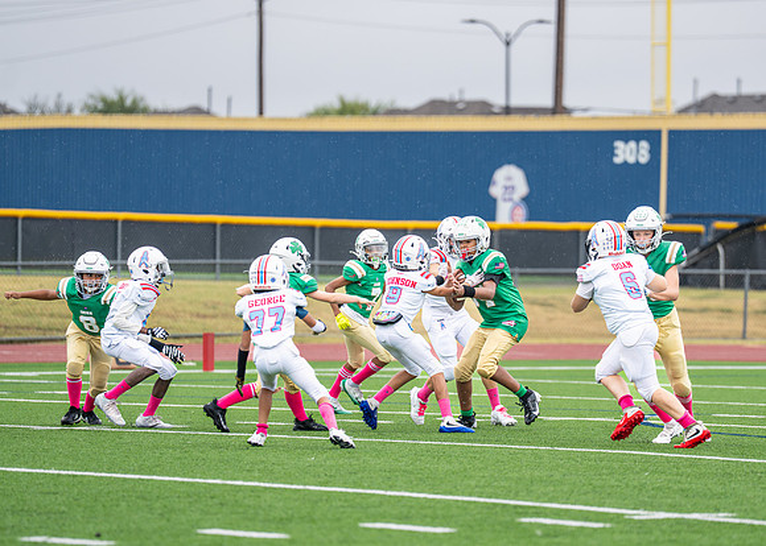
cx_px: 493
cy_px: 294
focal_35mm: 257
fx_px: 5587
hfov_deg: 7.8
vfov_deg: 5.6
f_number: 2.8
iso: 320
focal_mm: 200
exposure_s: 1/1000
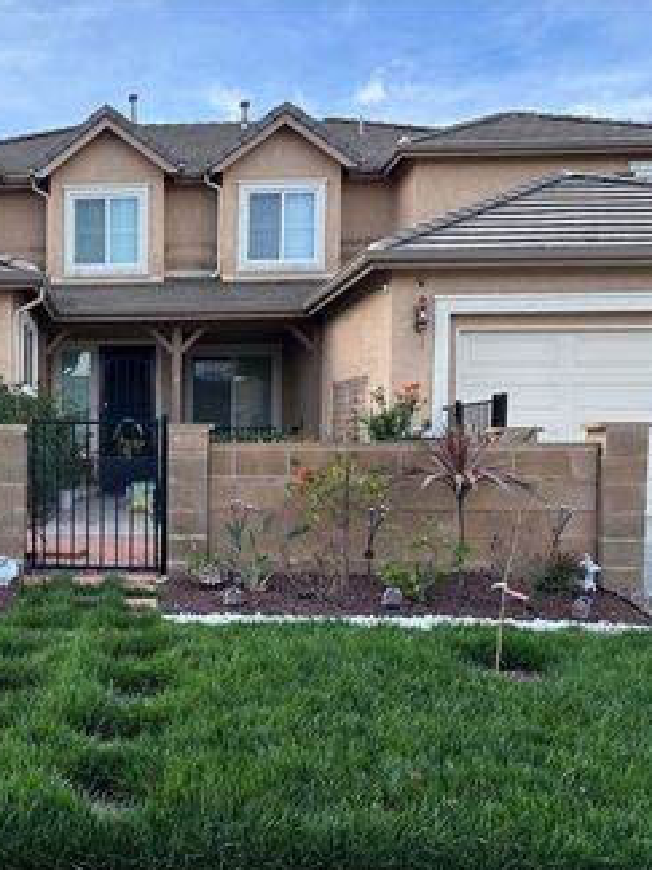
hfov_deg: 36.1
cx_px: 54
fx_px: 929
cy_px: 498
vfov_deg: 50.0
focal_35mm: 37
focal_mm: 6.86
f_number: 1.78
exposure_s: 1/1029
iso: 80
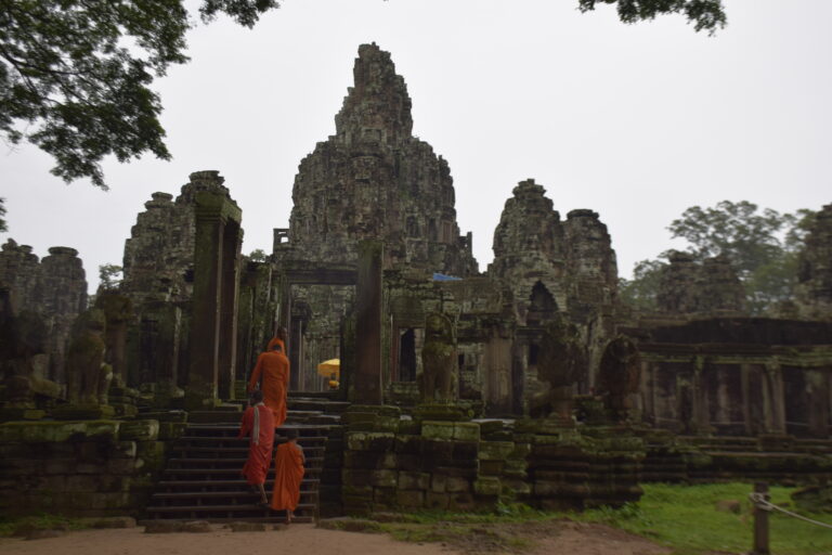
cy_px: 278
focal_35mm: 39
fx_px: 901
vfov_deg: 34.2
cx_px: 416
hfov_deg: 49.6
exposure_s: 1/200
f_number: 6.3
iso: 100
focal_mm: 26
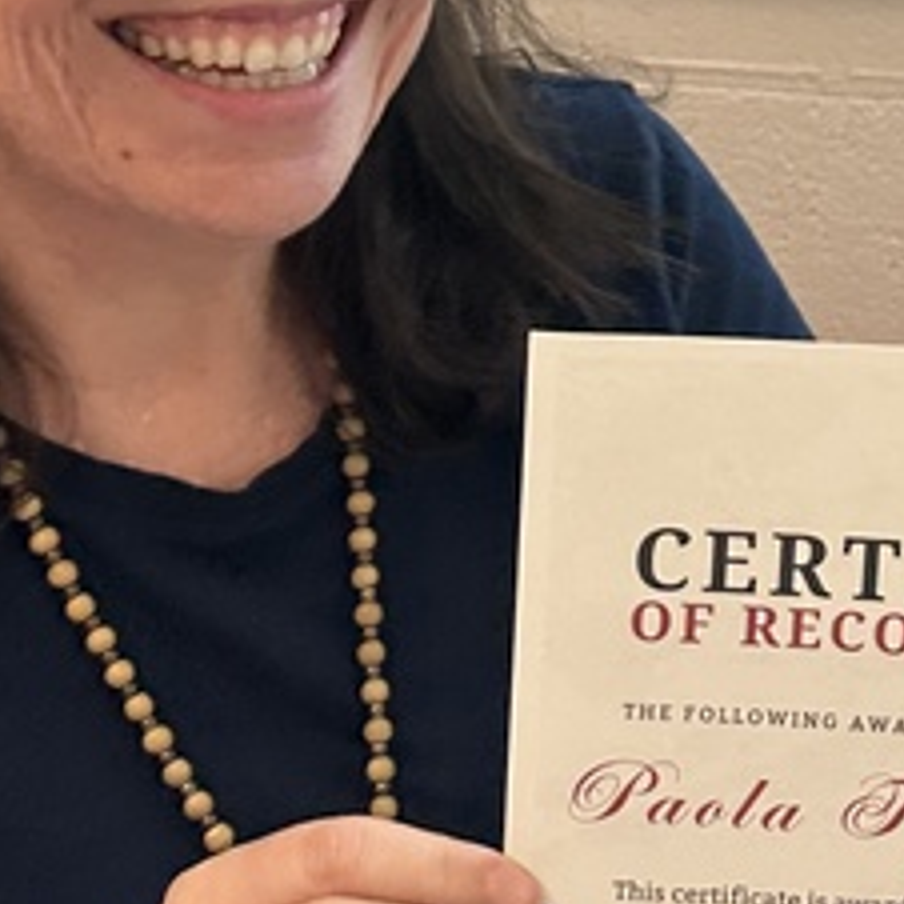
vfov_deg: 17.4
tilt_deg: -14.7
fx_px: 2836
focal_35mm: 96
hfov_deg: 17.8
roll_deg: -1.7
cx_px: 860
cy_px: -136
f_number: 1.78
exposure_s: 1/120
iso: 125
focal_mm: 6.86
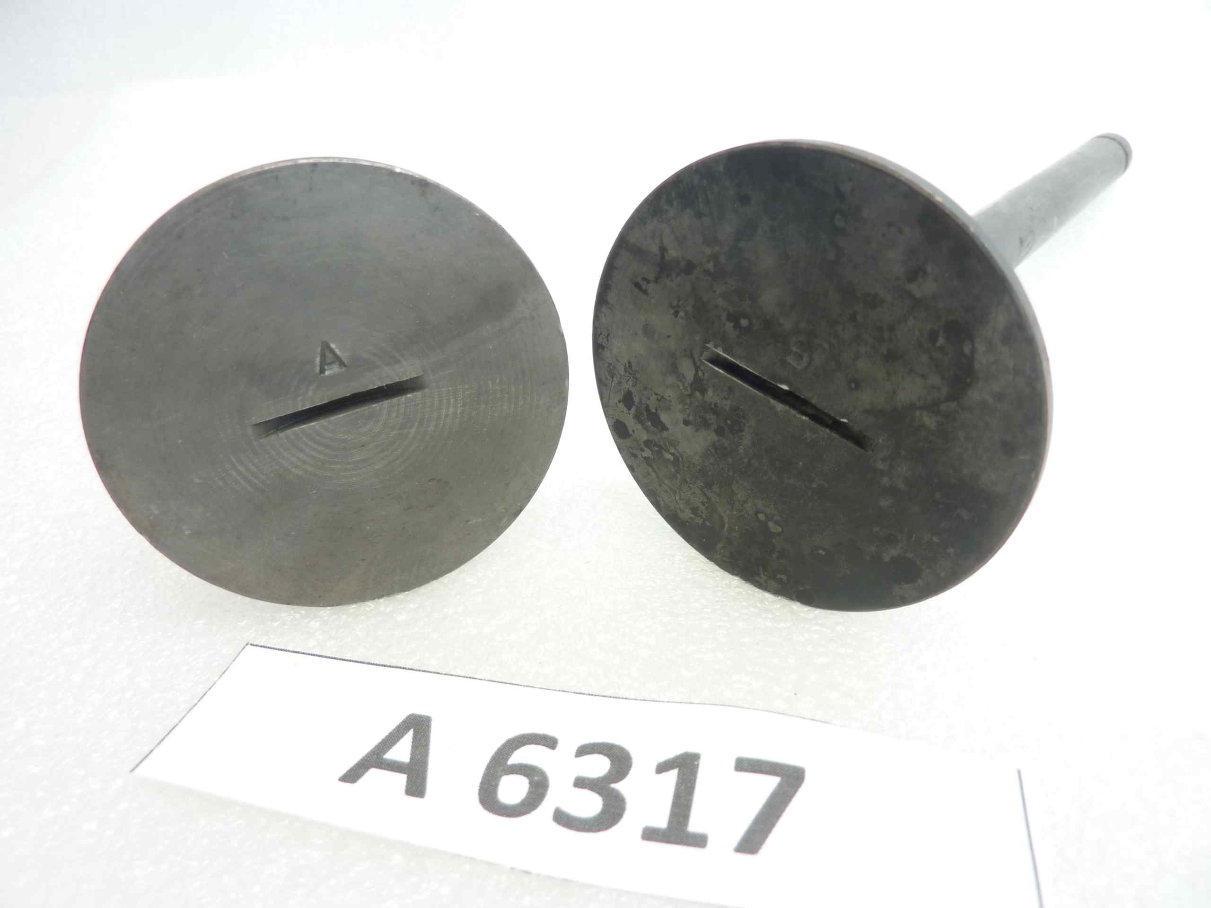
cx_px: 606
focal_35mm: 25
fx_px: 875
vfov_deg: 54.9
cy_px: 454
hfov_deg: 69.4
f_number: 3.3
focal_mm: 4.1
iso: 80
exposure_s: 1/10
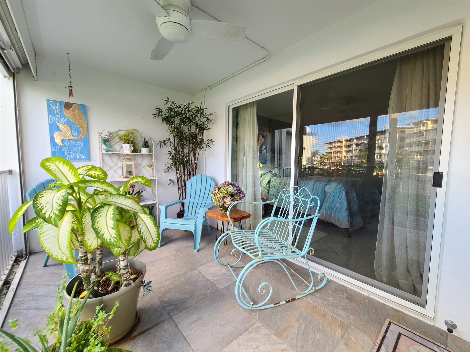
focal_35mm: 13
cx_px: 235
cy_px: 176
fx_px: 177
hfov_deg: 106.2
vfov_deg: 89.9
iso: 100
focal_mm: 2.2
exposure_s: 1/60
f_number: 2.2
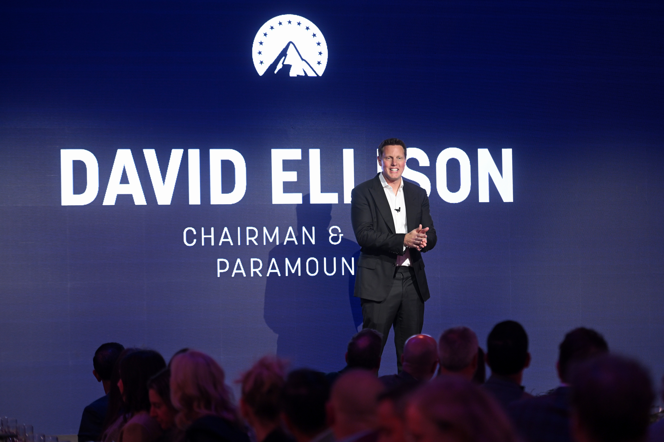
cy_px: 221
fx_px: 2398
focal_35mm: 130
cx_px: 332
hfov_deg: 15.8
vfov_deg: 10.5
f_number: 3.2
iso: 1000
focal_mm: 130
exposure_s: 1/160
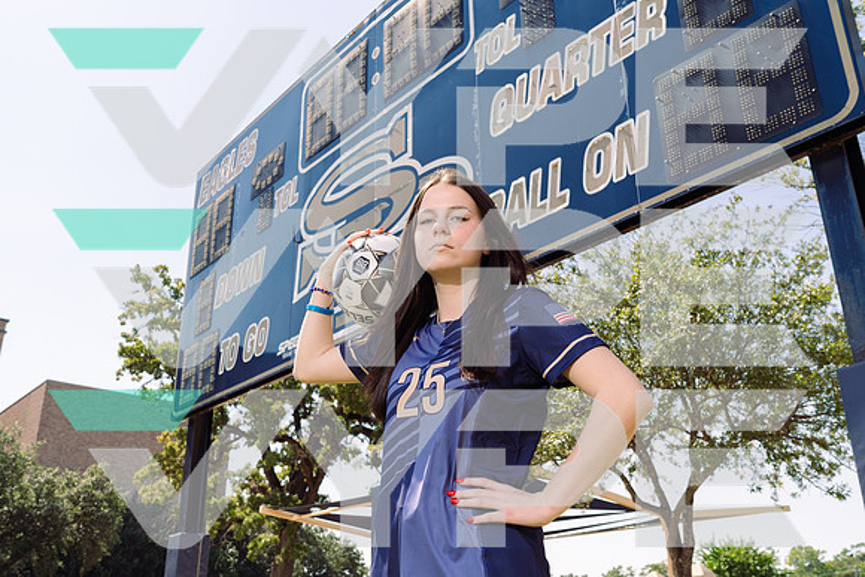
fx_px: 841
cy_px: 288
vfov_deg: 37.9
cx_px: 432
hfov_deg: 54.4
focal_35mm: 35
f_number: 7.1
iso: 100
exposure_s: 1/250
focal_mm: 35
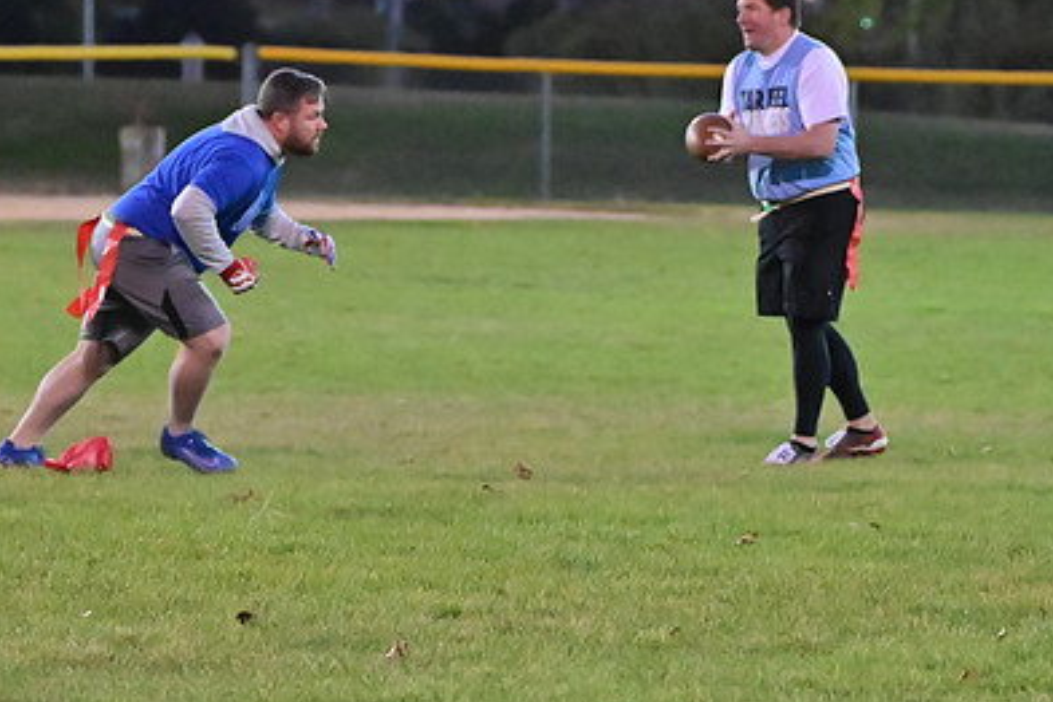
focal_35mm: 276
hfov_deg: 7.5
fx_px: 8072
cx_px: 640
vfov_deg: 5.0
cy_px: 334
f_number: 4
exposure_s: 1/500
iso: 6400
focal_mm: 125
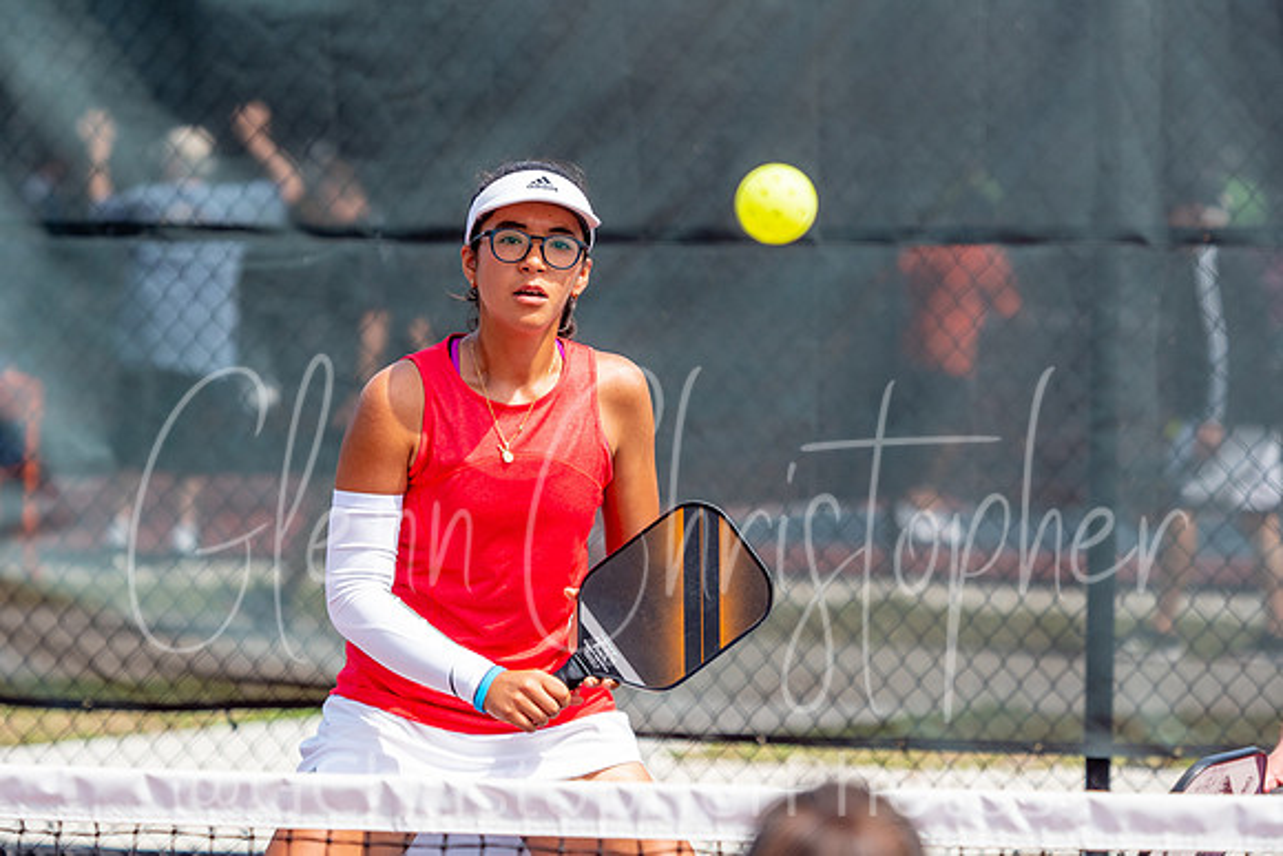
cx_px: 644
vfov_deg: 5.5
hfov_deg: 8.2
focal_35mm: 251
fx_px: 8963
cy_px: 401
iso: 200
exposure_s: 1/1600
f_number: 3.2
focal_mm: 115
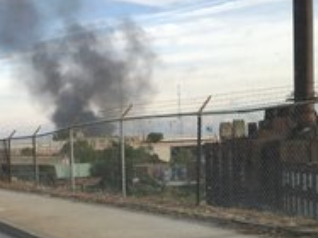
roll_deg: +3.9
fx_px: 569
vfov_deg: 23.3
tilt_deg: -2.1
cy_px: 185
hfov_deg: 30.7
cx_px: 82
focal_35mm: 62
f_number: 2.2
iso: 25
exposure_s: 1/311
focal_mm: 4.15
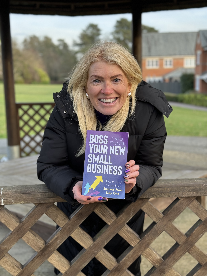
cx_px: 104
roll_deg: +1.5
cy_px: 138
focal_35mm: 48
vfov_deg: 39.7
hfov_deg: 30.3
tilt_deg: -8.9
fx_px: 383
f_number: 1.78
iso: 64
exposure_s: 1/218
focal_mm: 6.86
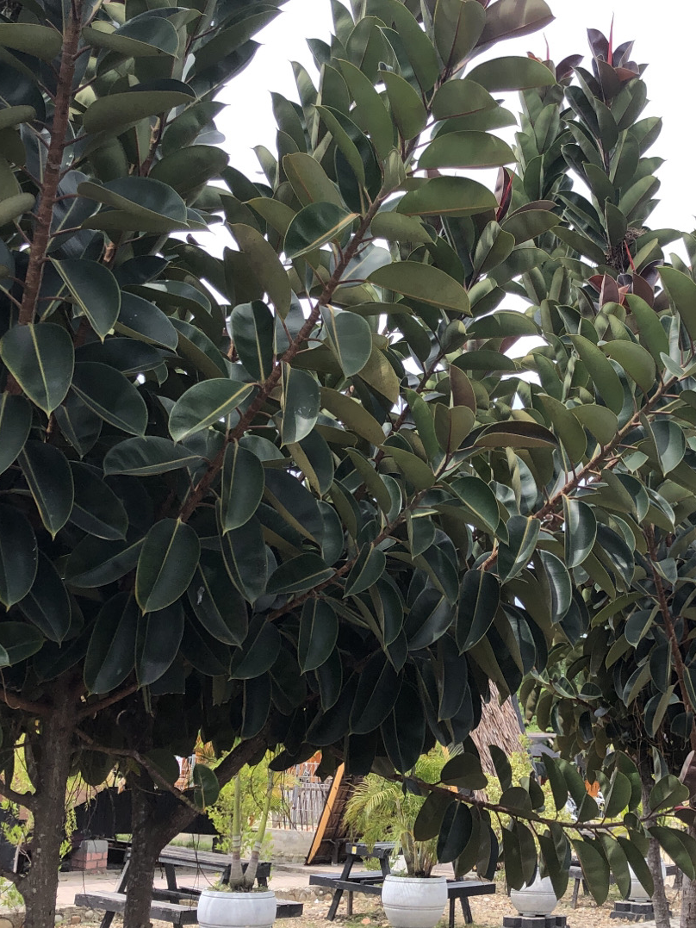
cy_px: 460
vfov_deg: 36.8
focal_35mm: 52
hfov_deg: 27.7
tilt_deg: +12.8
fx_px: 1394
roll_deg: -2.4
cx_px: 500
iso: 20
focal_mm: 4
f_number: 1.8
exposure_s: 1/1143
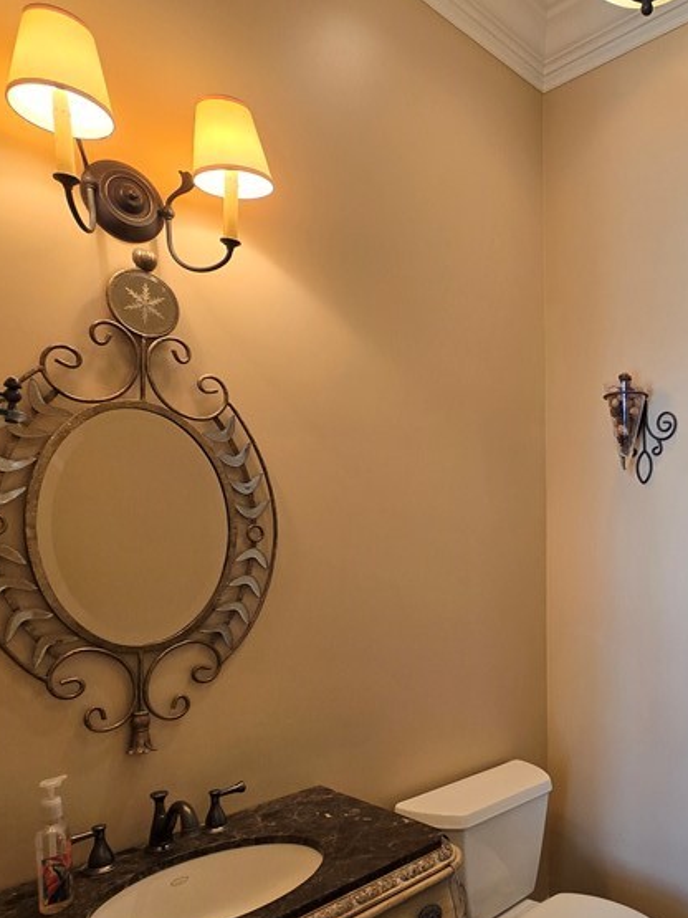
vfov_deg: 70.5
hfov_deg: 51.7
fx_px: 636
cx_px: 587
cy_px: 569
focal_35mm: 24
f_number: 2.2
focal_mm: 2.2
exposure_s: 1/60
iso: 125
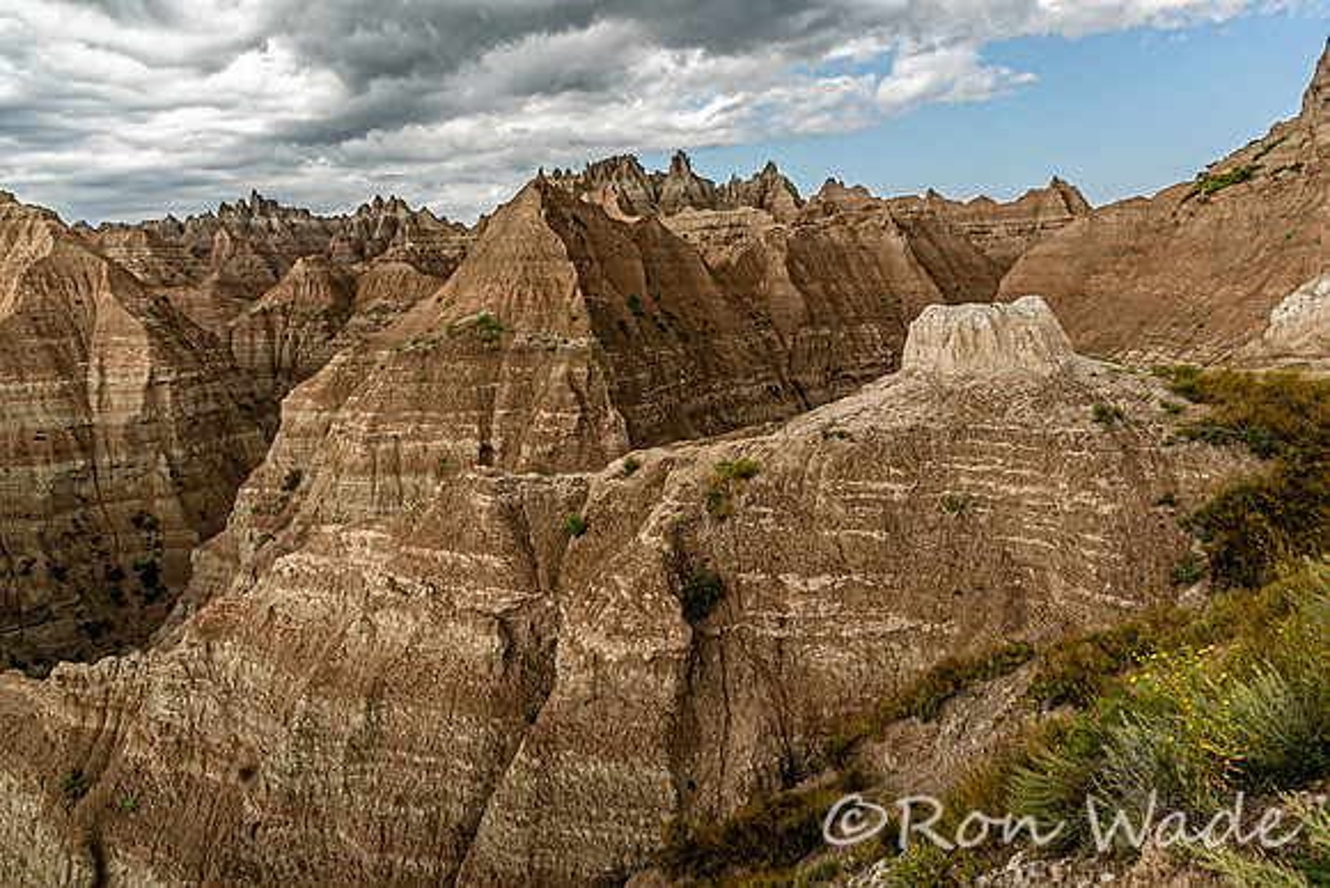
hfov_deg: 65.5
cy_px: 444
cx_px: 665
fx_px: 1035
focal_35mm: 28
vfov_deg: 46.4
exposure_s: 1/125
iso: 100
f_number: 9
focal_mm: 28
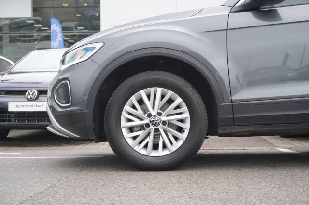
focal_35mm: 51
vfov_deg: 26.5
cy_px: 102
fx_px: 438
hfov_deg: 38.9
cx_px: 154
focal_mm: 34
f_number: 5
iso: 160
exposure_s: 1/160
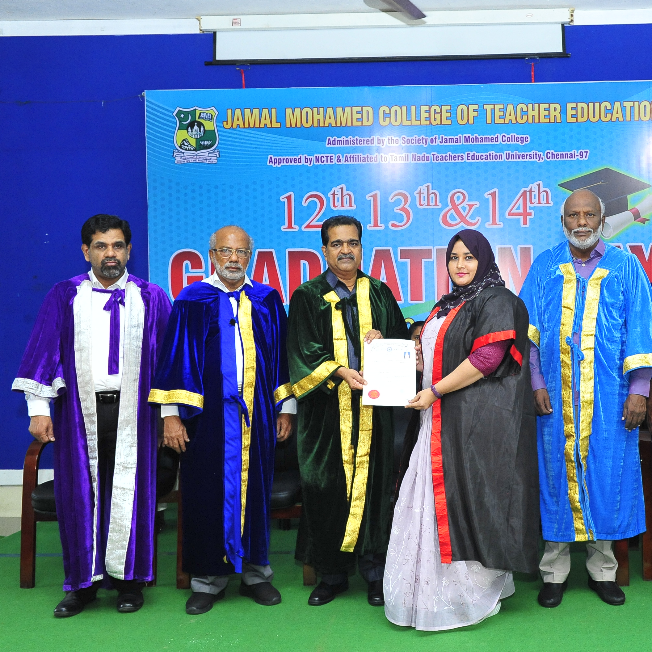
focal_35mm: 41
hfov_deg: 40.1
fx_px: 874
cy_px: 327
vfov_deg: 40.9
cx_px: 466
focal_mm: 32
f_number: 7.1
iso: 3200
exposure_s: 1/250
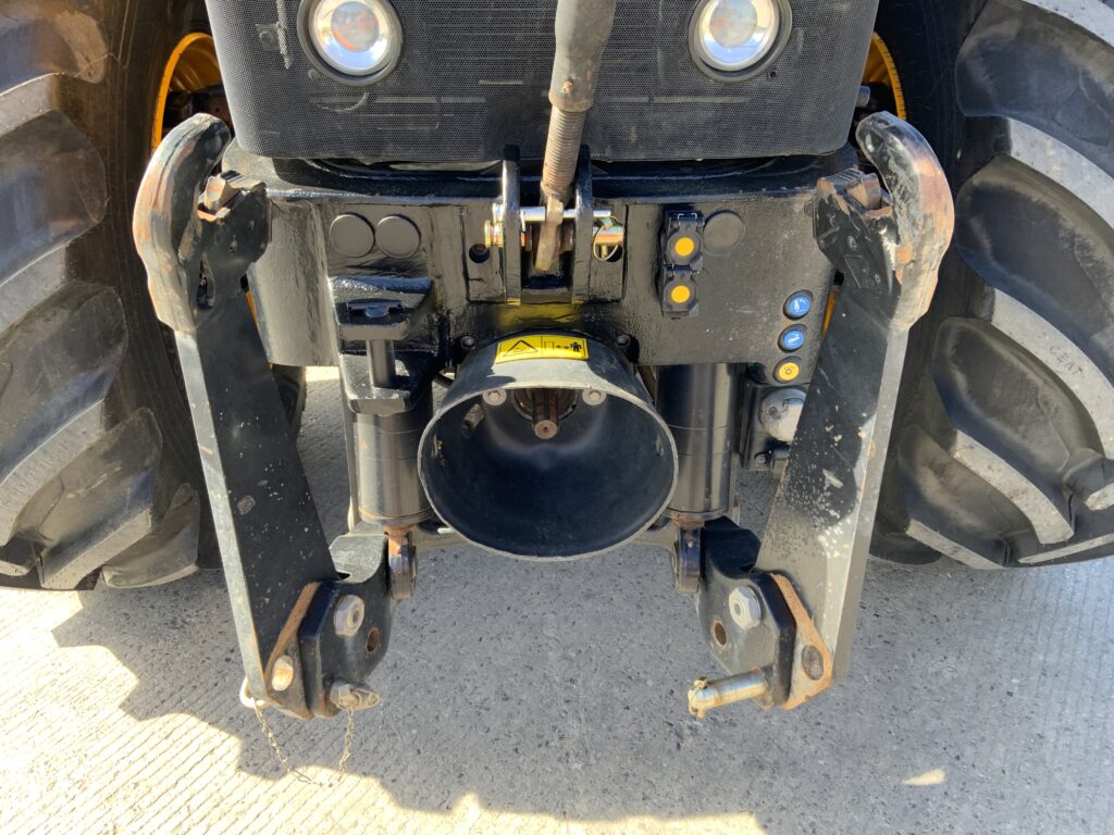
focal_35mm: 29
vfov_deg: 48.2
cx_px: 557
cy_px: 418
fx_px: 933
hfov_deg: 61.7
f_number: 1.8
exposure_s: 1/122
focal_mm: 3
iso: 32
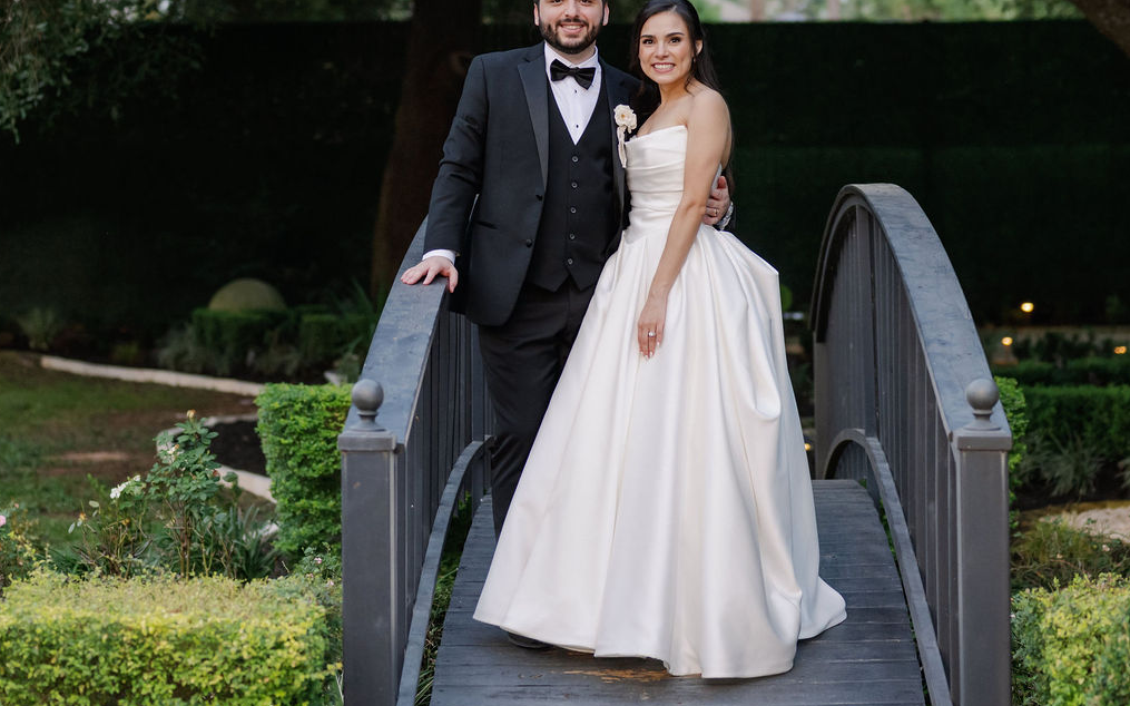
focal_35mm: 103
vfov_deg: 12.7
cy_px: 224
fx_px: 3171
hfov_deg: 20.2
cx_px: 598
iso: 320
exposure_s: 1/200
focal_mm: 50
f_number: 2
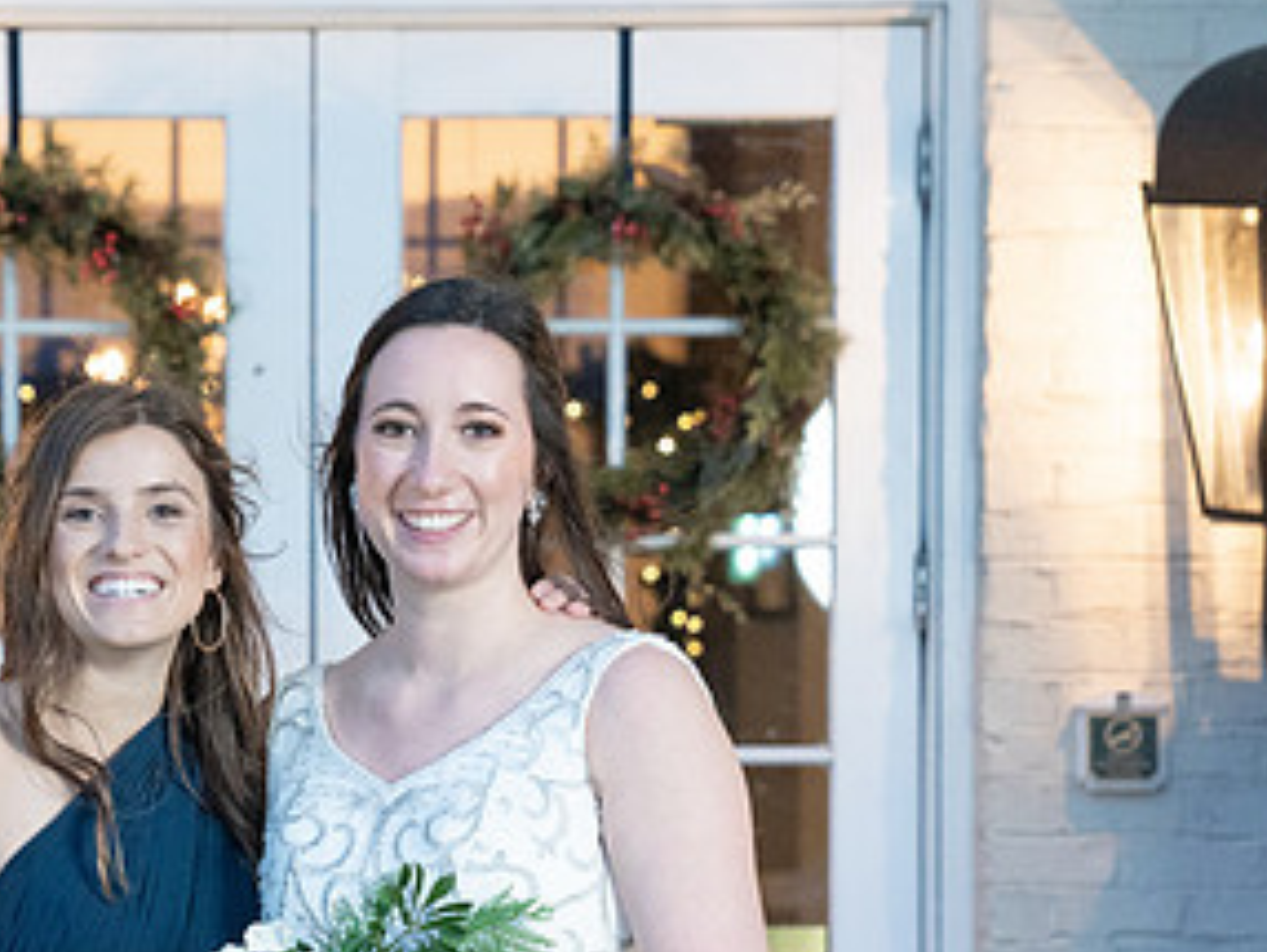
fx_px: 5568
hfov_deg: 12.9
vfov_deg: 9.7
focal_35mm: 152
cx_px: 270
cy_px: 780
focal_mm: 70
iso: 4000
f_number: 4
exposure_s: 1/100
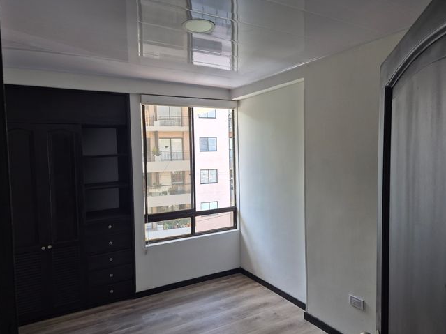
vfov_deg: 56.8
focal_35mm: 24
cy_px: 169
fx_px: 309
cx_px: 218
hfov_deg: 71.6
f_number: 1.8
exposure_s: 1/180
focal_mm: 5.4
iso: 80
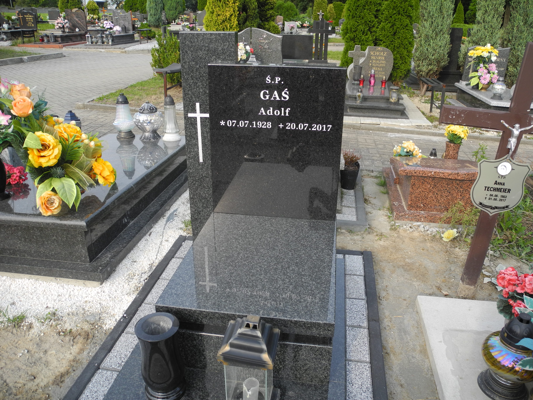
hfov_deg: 63.4
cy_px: 200
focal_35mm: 28
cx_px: 266
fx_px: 431
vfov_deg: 49.7
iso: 100
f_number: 2.8
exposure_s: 1/400
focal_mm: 6
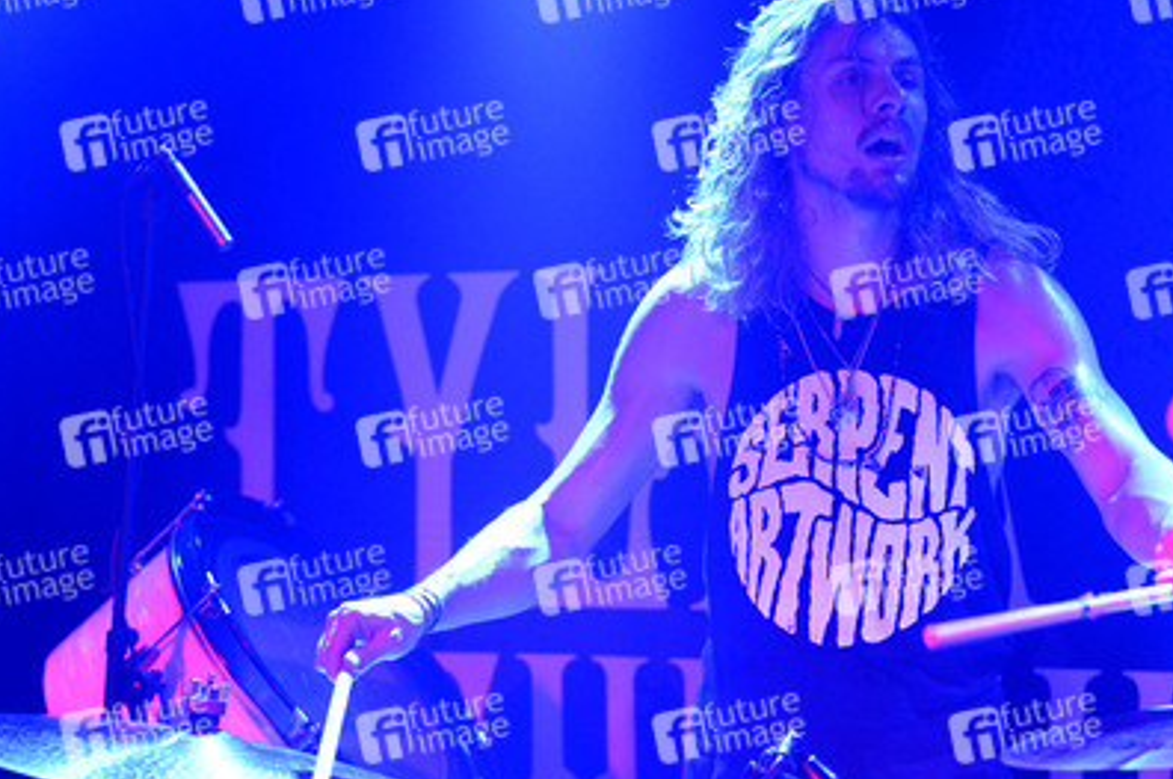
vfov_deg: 13.9
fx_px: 3189
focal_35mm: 98
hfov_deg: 20.8
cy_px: 358
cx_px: 650
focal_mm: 86
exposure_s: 1/160
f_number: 4
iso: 6400
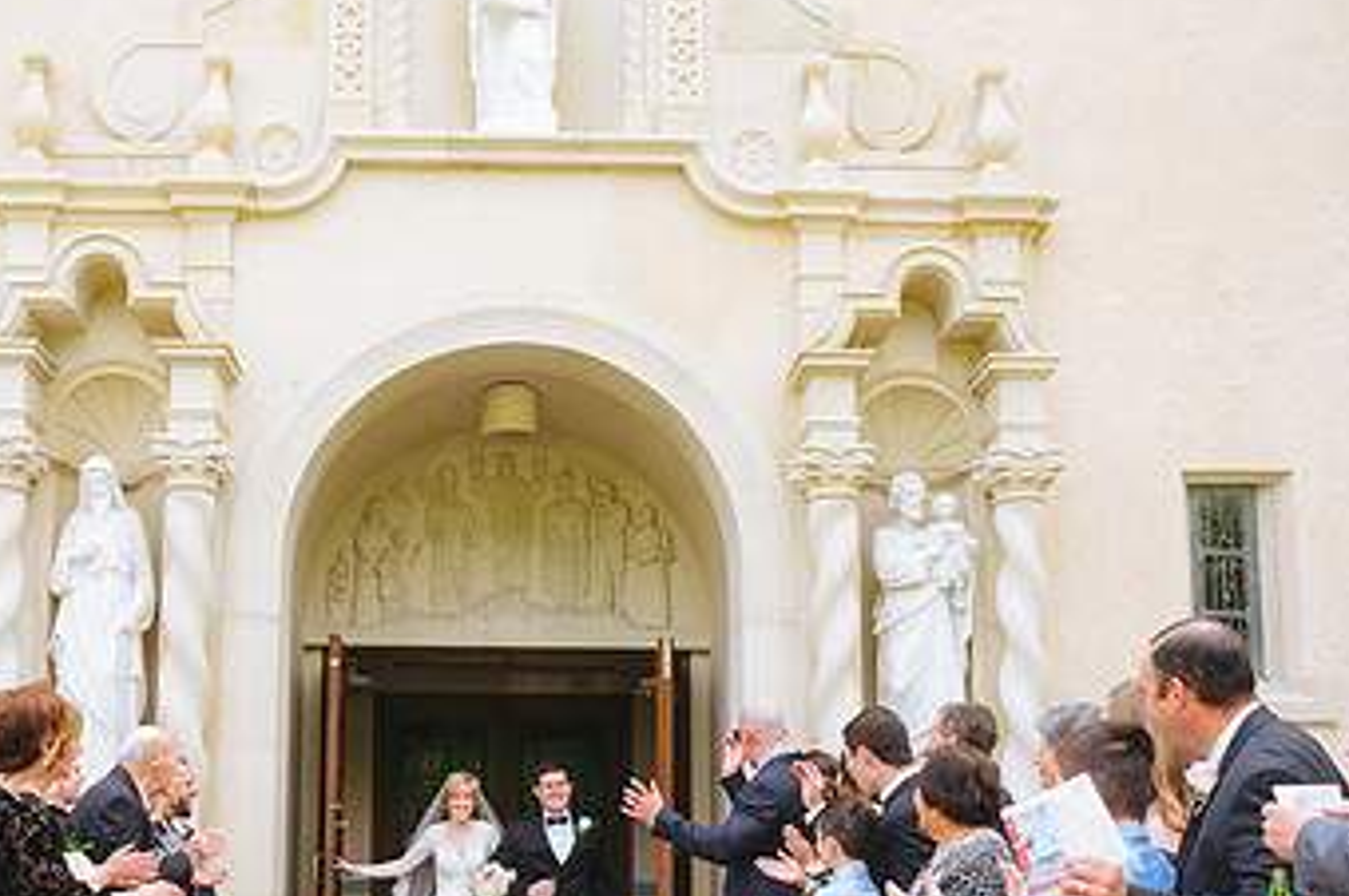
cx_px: 496
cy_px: 704
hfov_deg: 47.0
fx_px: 1535
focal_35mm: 41
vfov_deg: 31.8
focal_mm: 24
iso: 400
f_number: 2.8
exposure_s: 1/640
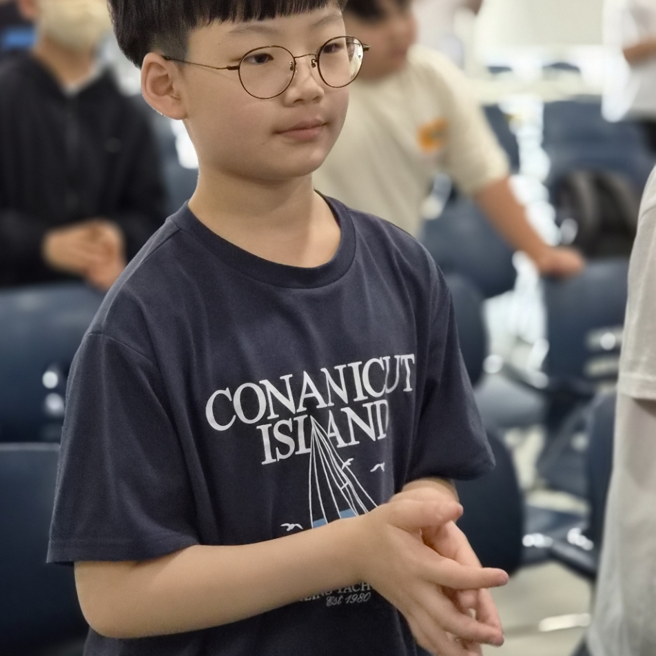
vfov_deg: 21.1
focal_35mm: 82
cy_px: 300
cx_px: 327
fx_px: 1758
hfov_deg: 21.1
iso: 400
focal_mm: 7
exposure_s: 1/120
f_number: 2.4
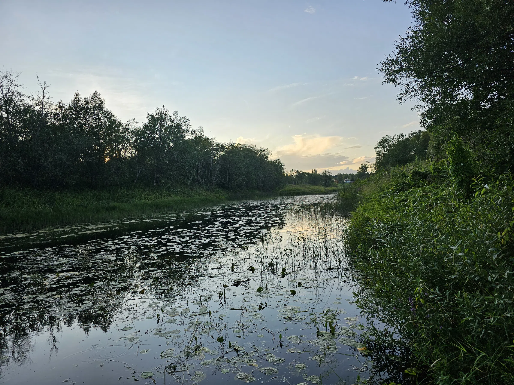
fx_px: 342
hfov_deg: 73.9
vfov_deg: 58.9
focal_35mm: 23
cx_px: 257
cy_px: 192
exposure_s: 1/238
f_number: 1.7
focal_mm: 6.3
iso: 10
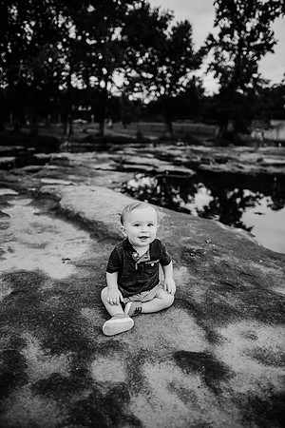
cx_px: 142
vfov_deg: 73.7
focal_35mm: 24
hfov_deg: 53.1
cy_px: 214
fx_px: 285
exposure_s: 1/500
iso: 320
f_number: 2
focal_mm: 24
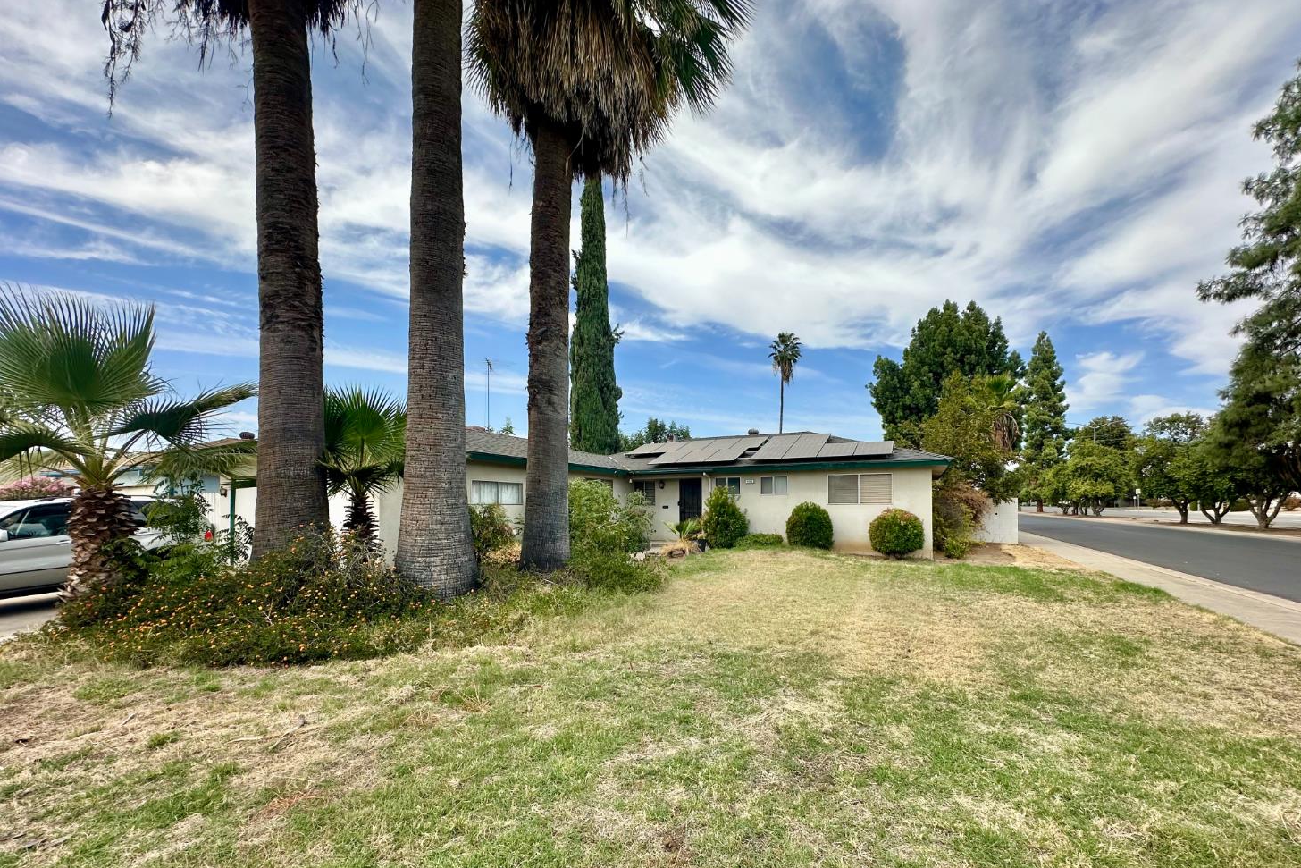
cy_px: 501
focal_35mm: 15
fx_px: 542
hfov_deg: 100.4
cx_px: 669
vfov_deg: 76.8
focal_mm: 2.22
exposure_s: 1/1221
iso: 40
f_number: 2.2
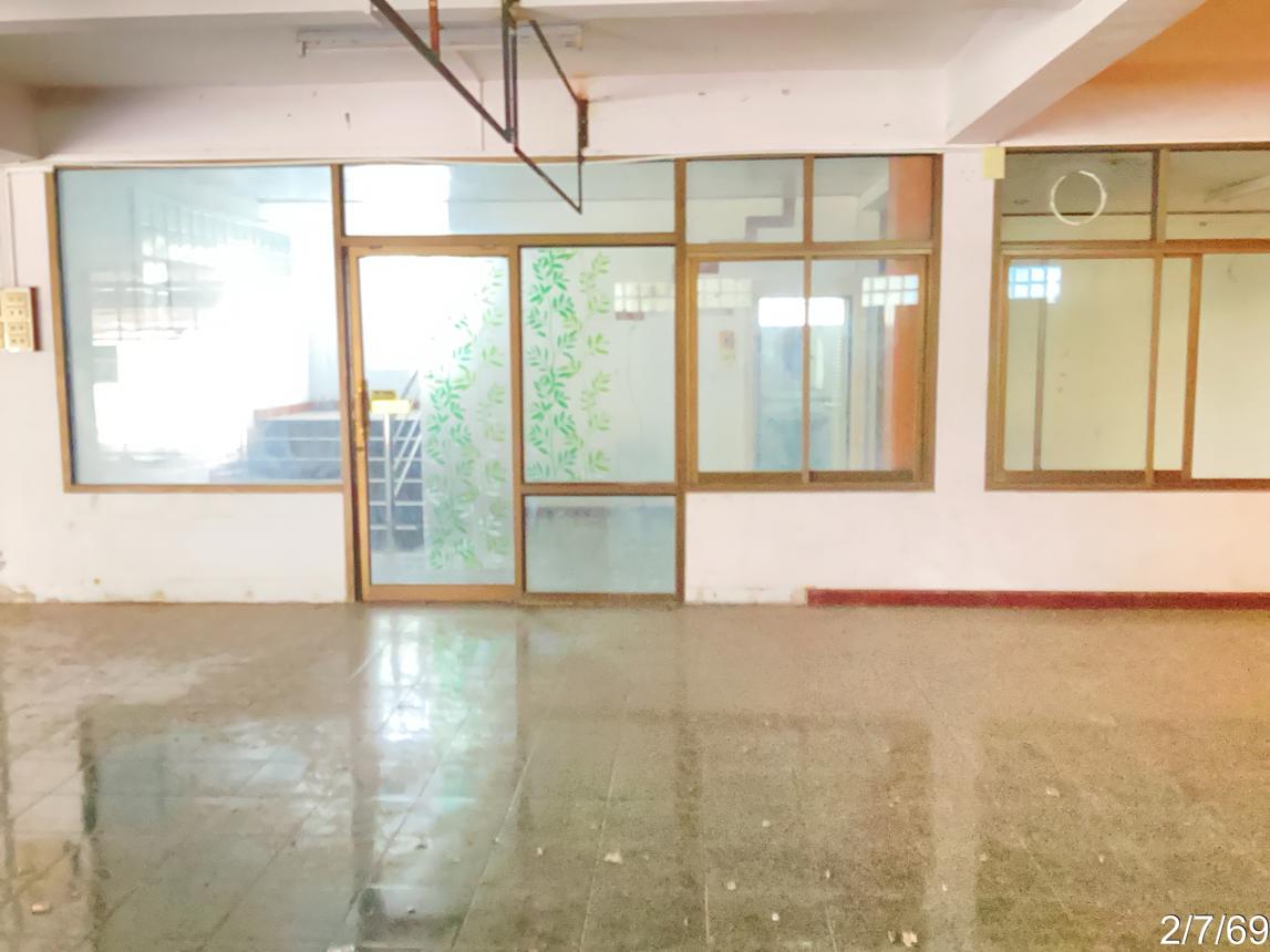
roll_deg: +1.7
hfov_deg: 58.4
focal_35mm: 31
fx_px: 1137
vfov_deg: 45.4
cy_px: 476
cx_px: 635
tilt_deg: -6.0
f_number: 2.4
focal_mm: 3.3
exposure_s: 1/17
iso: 800
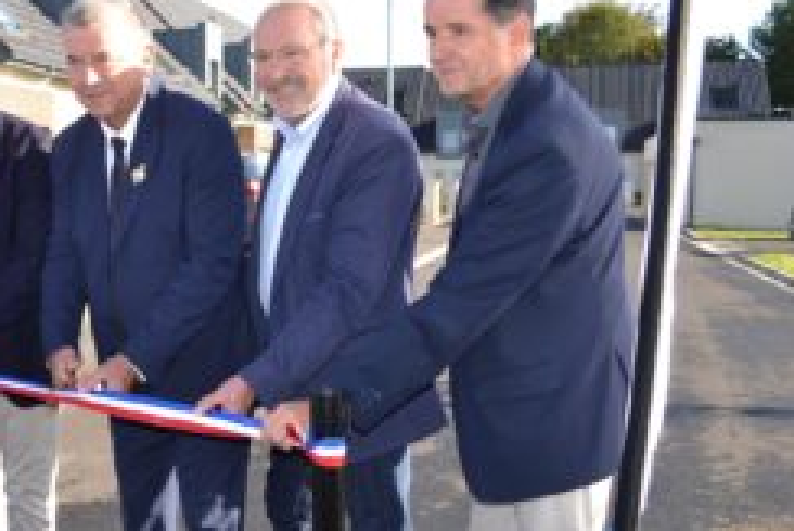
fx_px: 1037
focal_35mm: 47
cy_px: 327
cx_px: 137
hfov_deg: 39.9
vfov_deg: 28.6
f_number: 4.5
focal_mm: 18
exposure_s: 1/200
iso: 100
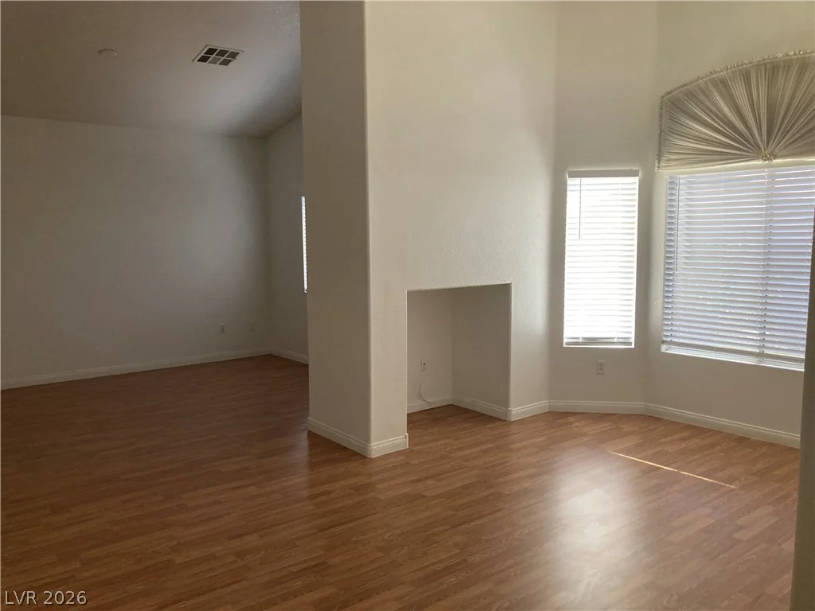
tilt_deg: -6.6
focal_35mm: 28
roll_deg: -0.6
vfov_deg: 49.7
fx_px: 659
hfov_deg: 63.4
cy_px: 306
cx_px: 408
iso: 100
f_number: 1.8
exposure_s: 1/60
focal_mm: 3.99
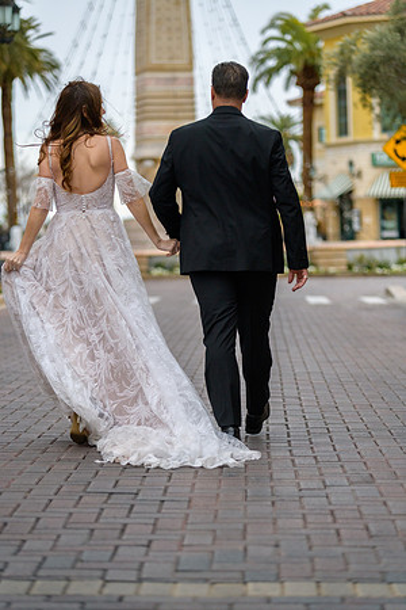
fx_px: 1861
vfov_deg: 18.6
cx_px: 203
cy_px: 305
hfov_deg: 12.5
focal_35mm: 110
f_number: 2.8
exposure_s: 1/3200
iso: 250
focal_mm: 110
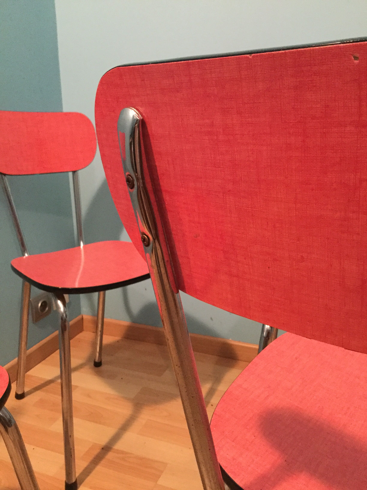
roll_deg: +1.9
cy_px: 245
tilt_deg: -14.2
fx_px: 438
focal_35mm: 31
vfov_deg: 58.4
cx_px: 184
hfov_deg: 45.4
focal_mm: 3.3
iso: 320
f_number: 2.4
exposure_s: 1/17
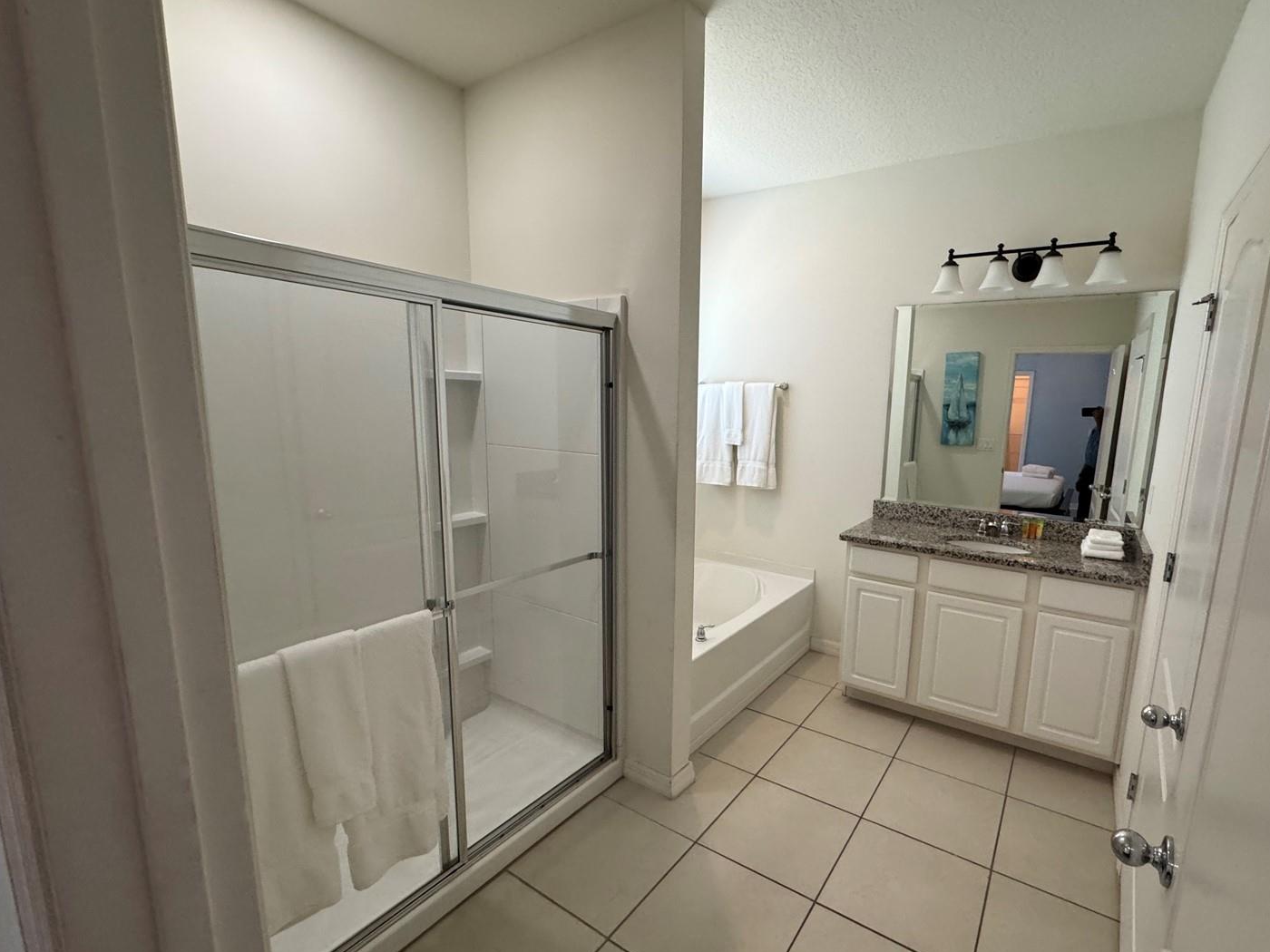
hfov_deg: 94.0
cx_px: 718
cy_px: 500
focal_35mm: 16
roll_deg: -2.5
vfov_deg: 78.1
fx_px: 587
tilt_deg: -9.6
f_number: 2.2
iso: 320
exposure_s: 1/120
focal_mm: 2.22
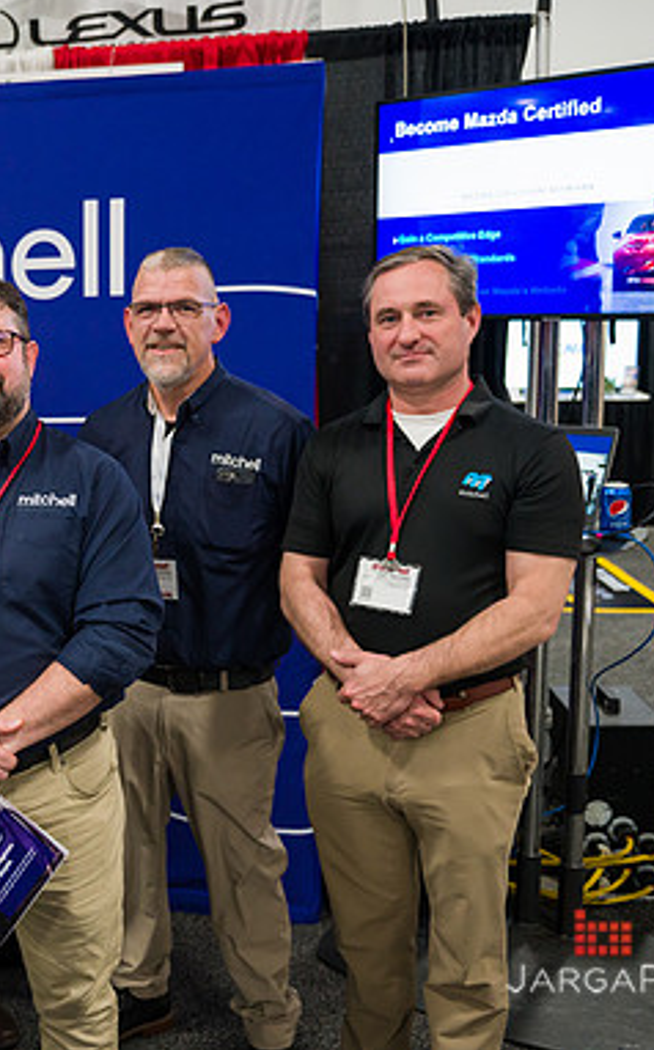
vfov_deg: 41.9
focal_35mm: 48
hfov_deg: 25.3
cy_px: 522
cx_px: -27
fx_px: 1372
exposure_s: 1/250
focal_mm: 31
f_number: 3.2
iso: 3200
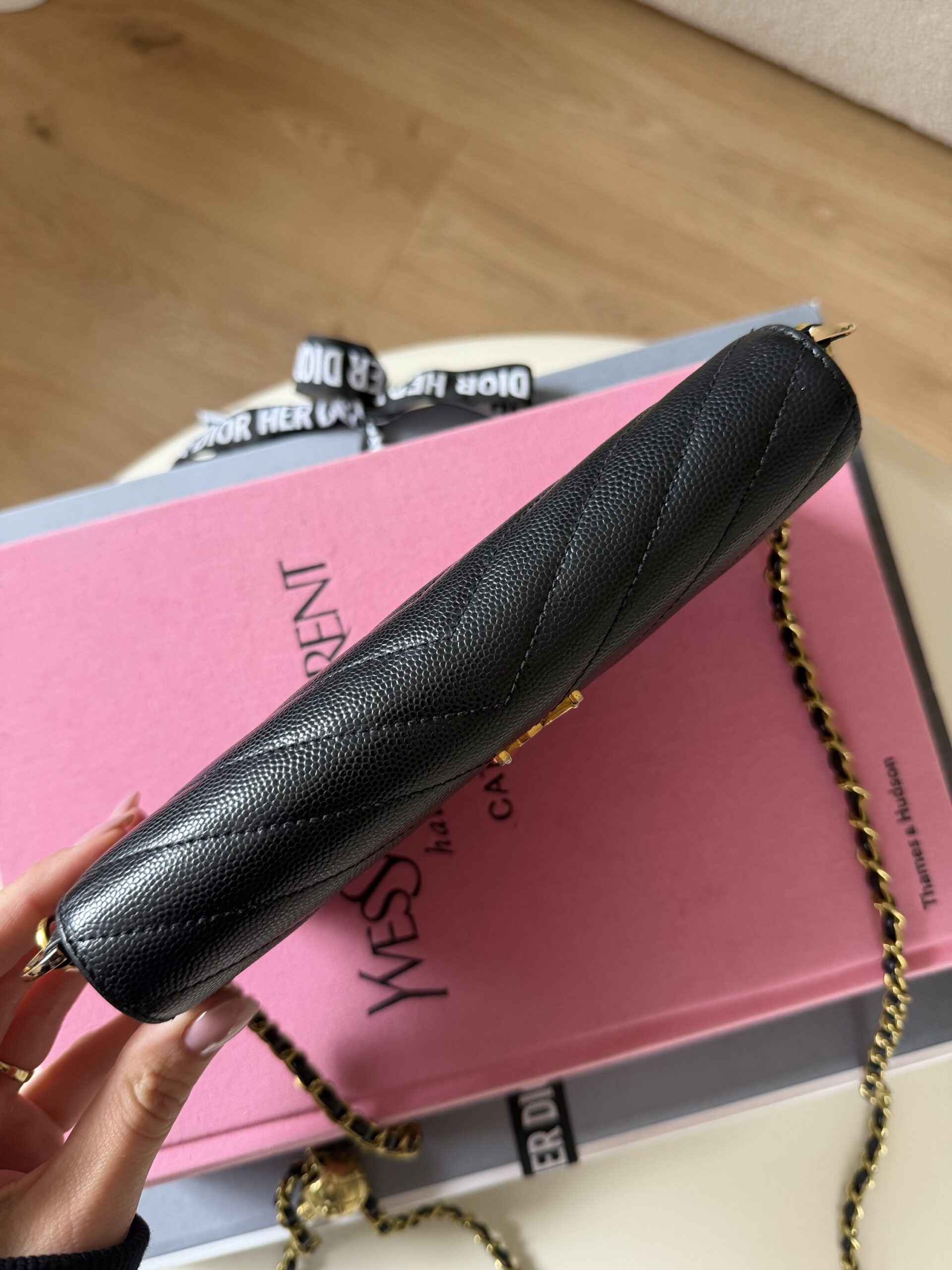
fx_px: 880
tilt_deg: -83.3
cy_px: 635
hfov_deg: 56.8
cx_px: 476
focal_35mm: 24
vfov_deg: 71.6
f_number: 1.78
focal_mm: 6.76
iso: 200
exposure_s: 1/73
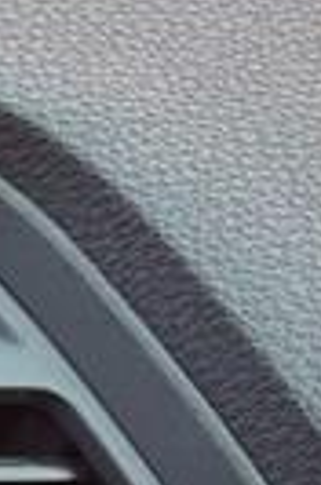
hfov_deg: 4.4
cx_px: -1674
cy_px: 1025
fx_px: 3106
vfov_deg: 8.4
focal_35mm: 231
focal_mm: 6.3
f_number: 1.7
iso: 20
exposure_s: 1/50
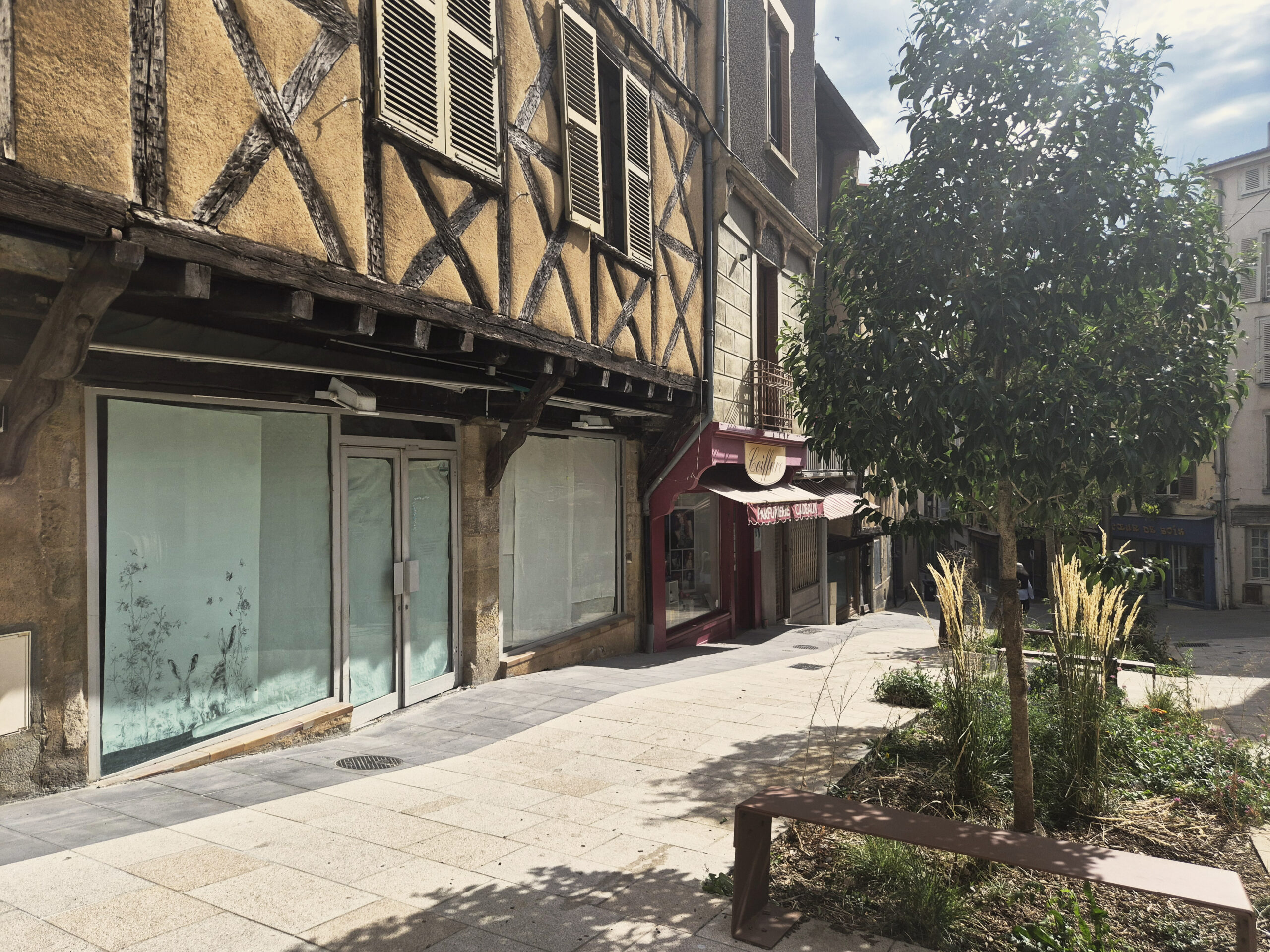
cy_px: 476
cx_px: 635
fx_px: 844
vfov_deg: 58.9
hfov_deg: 73.9
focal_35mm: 23
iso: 80
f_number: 1.8
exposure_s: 1/6208
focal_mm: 5.4
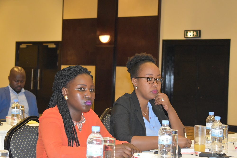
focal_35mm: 82
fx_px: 543
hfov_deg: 24.6
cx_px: 118
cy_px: 79
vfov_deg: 16.6
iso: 3600
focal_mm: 55
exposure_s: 1/60
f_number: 5.6
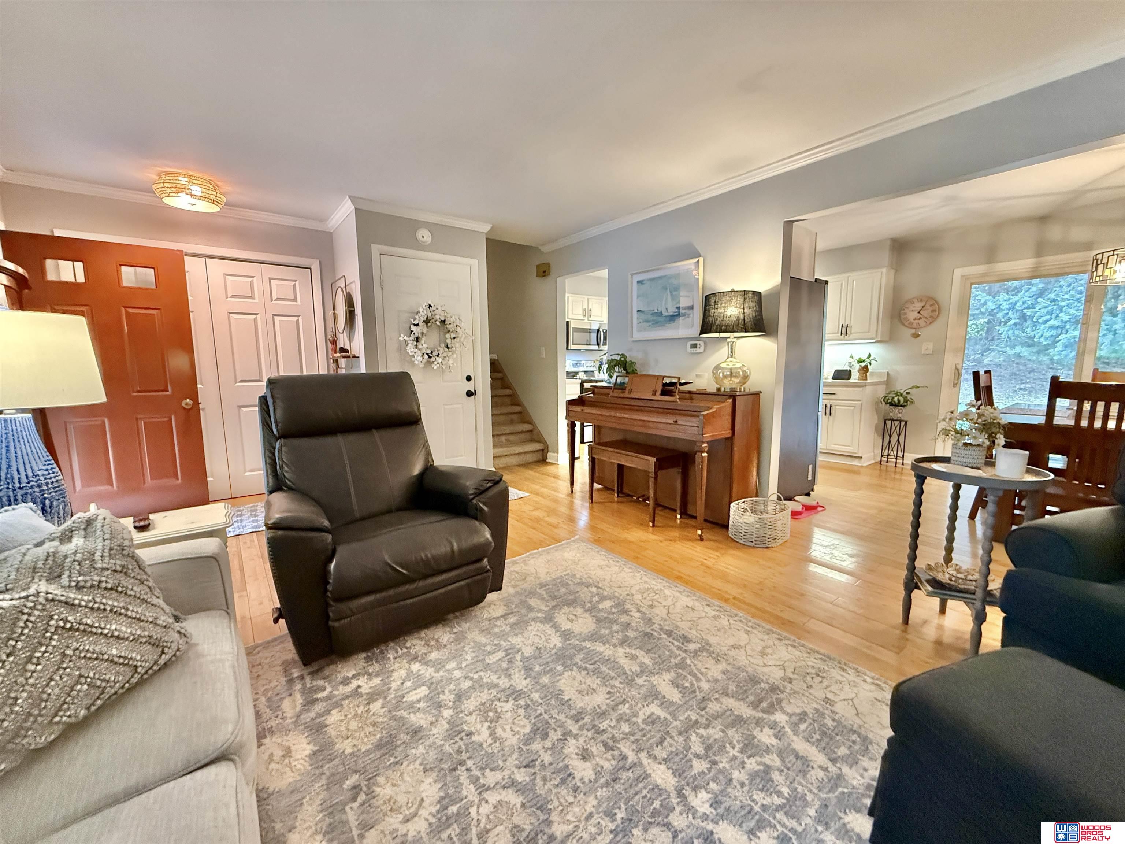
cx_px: 562
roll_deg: +0.2
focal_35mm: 14
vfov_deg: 85.7
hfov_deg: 102.1
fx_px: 455
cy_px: 422
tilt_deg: -7.3
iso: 1000
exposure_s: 1/60
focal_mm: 2.22
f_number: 2.2
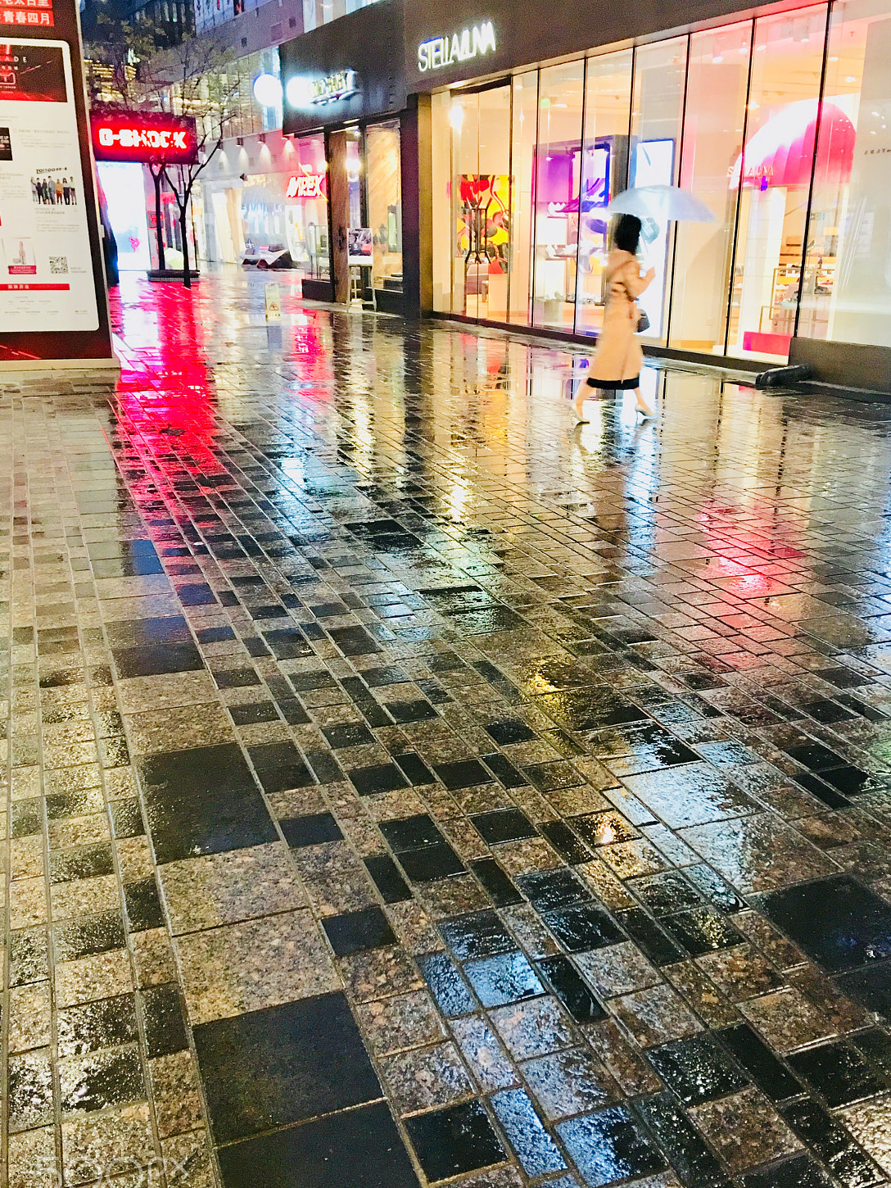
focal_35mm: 32
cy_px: 628
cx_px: 477
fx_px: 1098
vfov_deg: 56.8
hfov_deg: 44.1
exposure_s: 1/8
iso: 100
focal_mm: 4.15
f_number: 2.2
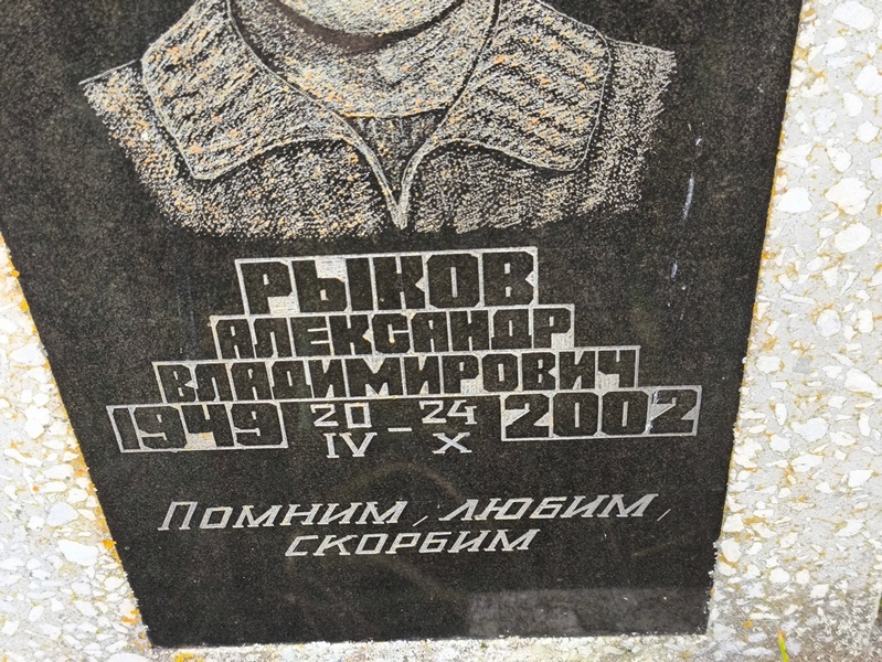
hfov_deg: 38.2
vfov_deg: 29.1
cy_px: 331
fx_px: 1275
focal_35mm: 50
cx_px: 441
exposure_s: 1/120
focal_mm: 4.71
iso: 64
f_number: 1.7
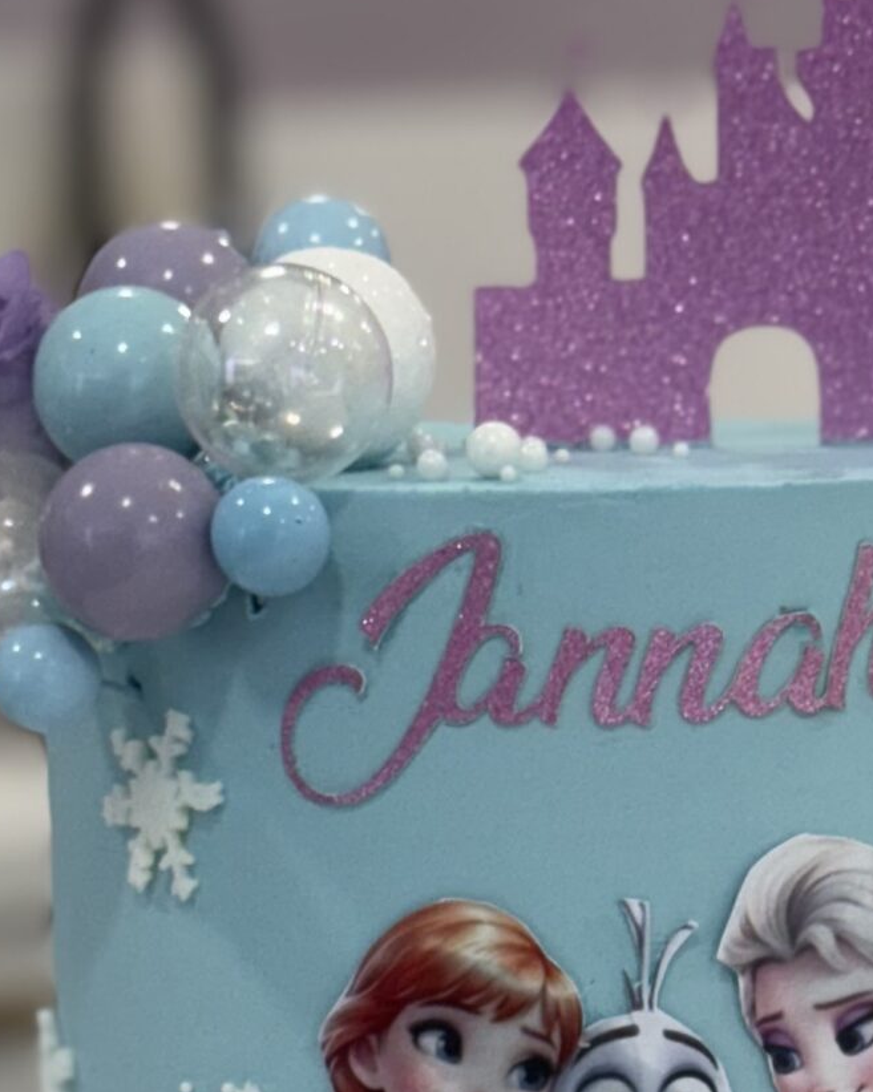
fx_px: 4718
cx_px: 625
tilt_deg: -12.4
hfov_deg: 10.6
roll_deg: +2.2
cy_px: 1150
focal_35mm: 146
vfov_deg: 13.0
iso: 50
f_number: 1.78
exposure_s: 1/100
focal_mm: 6.76
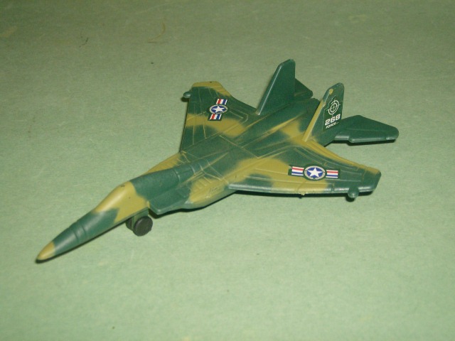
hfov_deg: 34.3
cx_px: 228
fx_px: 736
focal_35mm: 56
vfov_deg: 26.1
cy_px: 170
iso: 200
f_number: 3.4
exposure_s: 1/82.2
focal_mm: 9.3
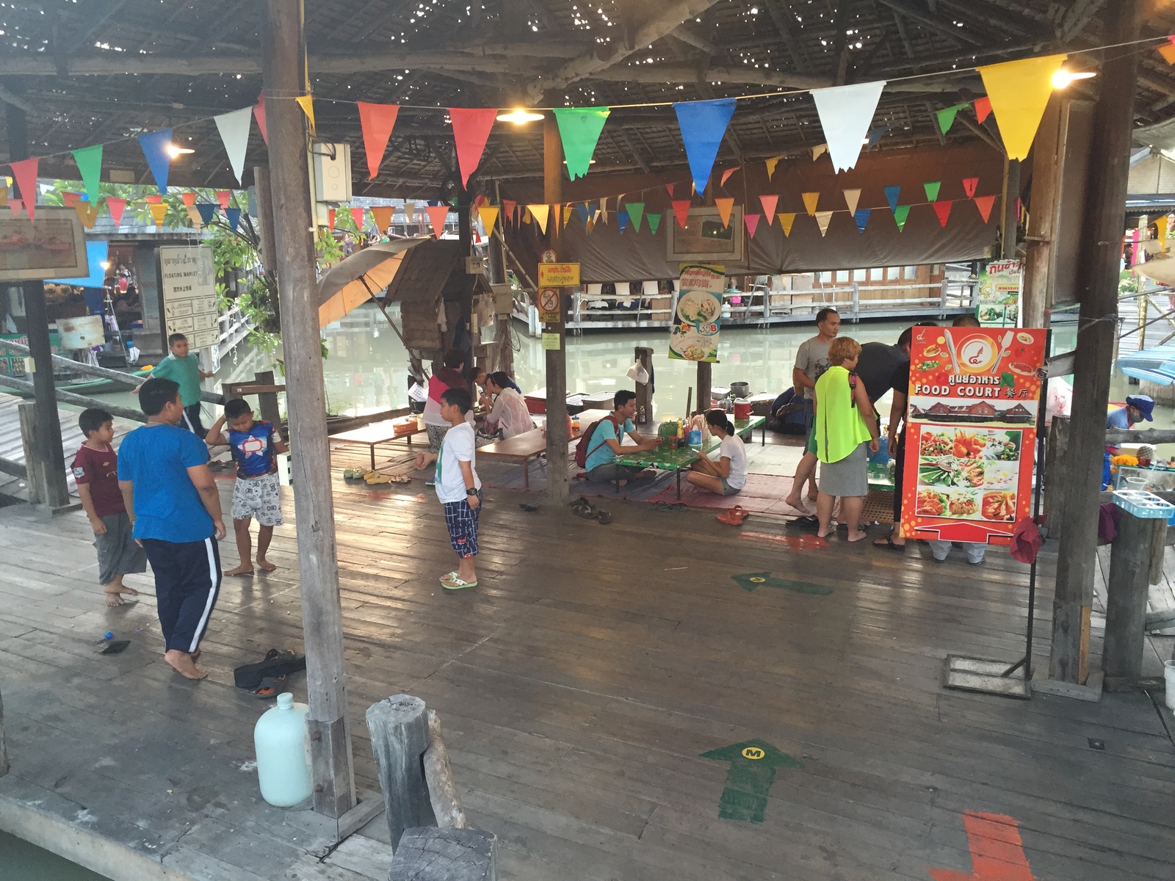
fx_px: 984
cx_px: 588
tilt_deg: -11.6
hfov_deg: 61.7
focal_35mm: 29
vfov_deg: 48.2
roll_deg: +0.3
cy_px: 440
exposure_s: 1/30
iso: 80
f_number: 2.2
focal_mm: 4.15
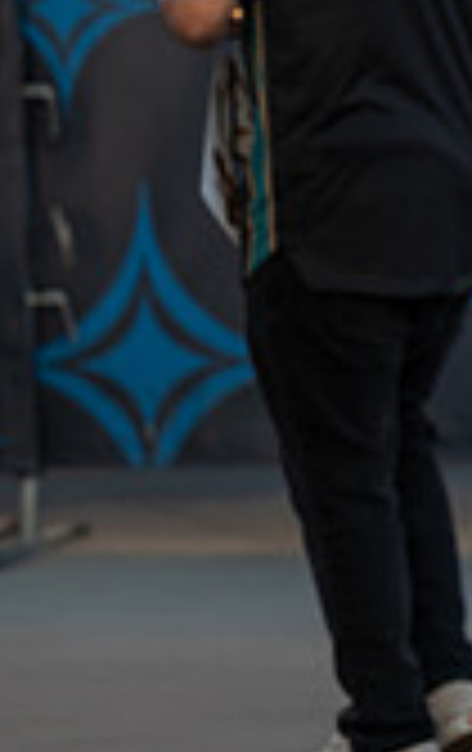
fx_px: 7378
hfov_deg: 3.6
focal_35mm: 360
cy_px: -86
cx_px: 890
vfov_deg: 5.8
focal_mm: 102
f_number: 2.8
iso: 220
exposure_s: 1/800
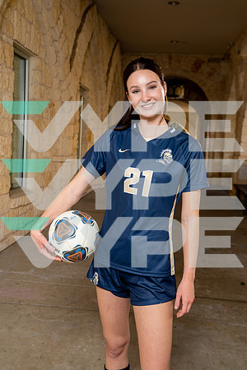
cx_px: 124
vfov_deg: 44.5
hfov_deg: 30.5
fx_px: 453
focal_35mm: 44
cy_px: 185
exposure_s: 1/250
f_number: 5
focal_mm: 44
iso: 100
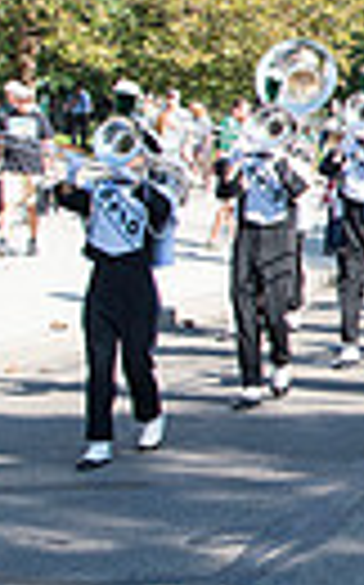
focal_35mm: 123
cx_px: 984
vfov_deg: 17.0
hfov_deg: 9.1
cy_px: 209
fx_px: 1957
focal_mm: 27
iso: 200
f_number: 5.6
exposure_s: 1/500
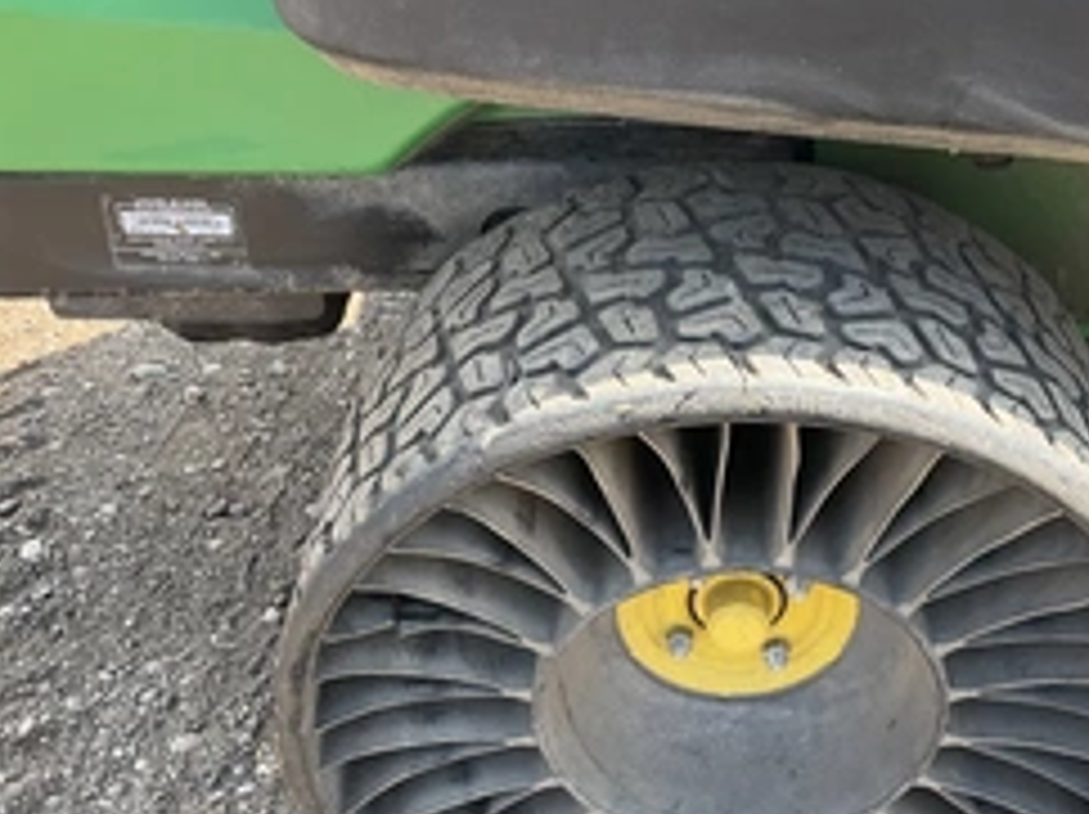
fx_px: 1509
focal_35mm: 48
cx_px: 752
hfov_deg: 39.1
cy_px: 513
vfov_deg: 30.1
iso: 25
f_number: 1.8
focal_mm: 3
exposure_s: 1/223
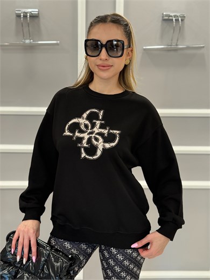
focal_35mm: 48
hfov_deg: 30.3
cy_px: 140
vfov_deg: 39.7
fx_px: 388
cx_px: 105
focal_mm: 6.76
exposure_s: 1/61
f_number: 1.78
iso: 100
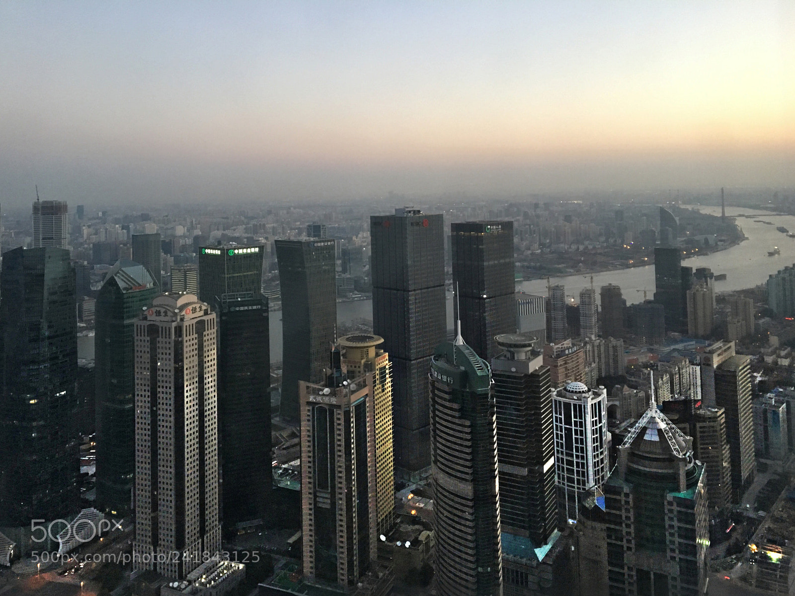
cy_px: 298
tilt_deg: -8.2
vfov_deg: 48.2
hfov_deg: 61.7
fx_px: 666
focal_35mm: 29
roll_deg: +2.4
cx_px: 398
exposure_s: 1/33
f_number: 2.2
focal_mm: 4.15
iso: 250
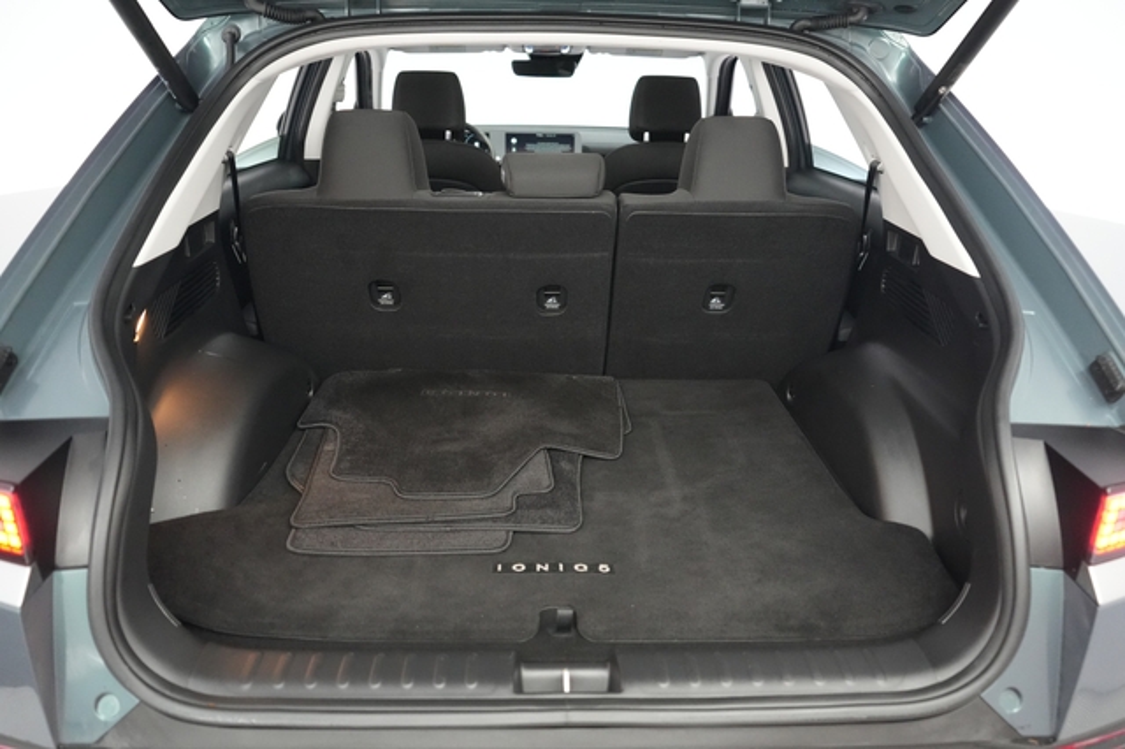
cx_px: 562
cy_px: 374
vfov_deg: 49.5
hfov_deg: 69.4
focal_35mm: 26
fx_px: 812
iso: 8000
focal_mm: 26
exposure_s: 1/160
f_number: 2.8
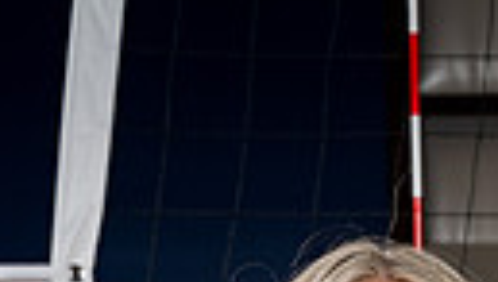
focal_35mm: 193
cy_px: 858
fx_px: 2552
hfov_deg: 11.1
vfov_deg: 5.9
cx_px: 405
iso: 100
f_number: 8
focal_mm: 53
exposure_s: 1/250
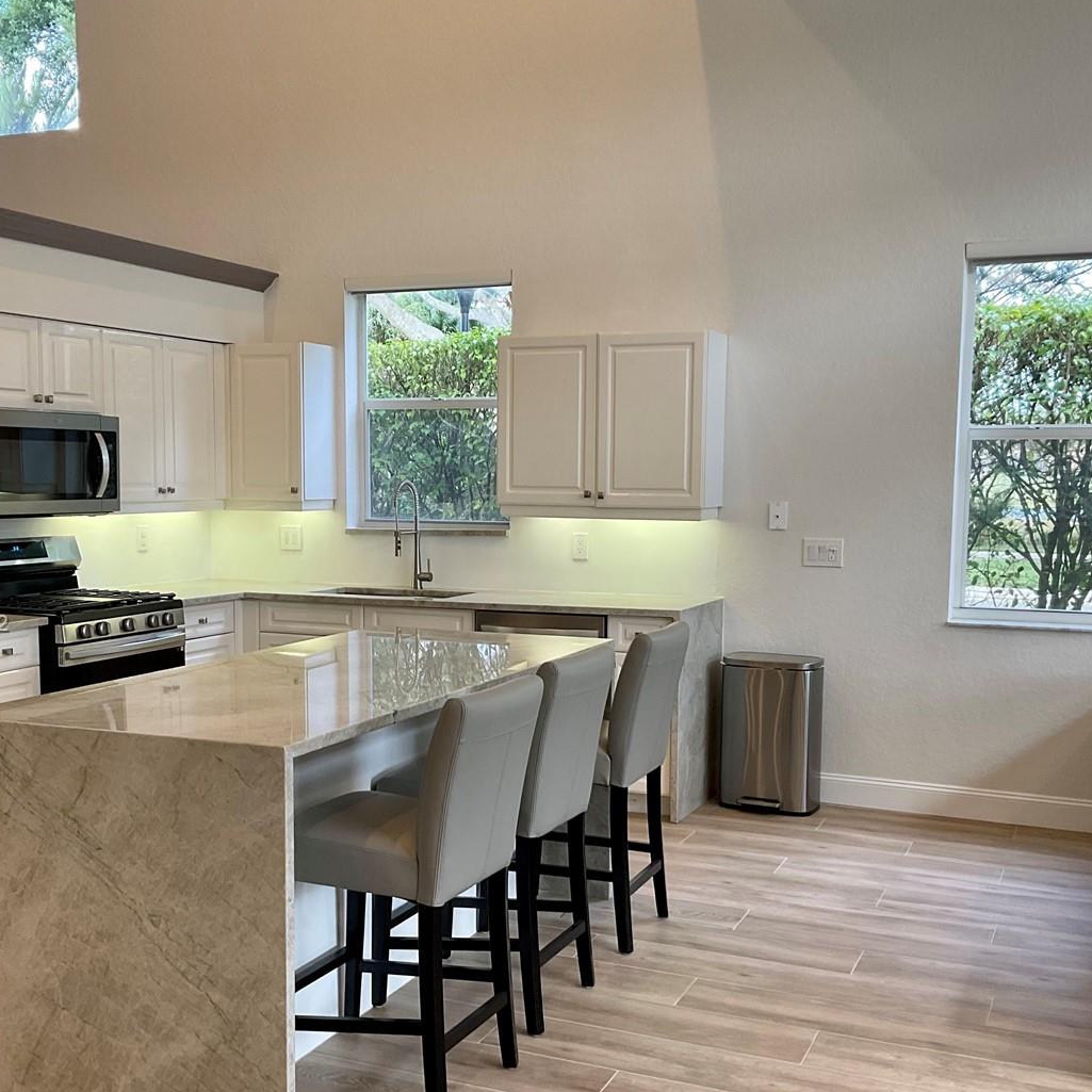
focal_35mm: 40
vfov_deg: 41.8
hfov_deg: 41.8
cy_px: 625
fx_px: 1428
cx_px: 520
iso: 40
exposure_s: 1/60
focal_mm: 3
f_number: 1.8
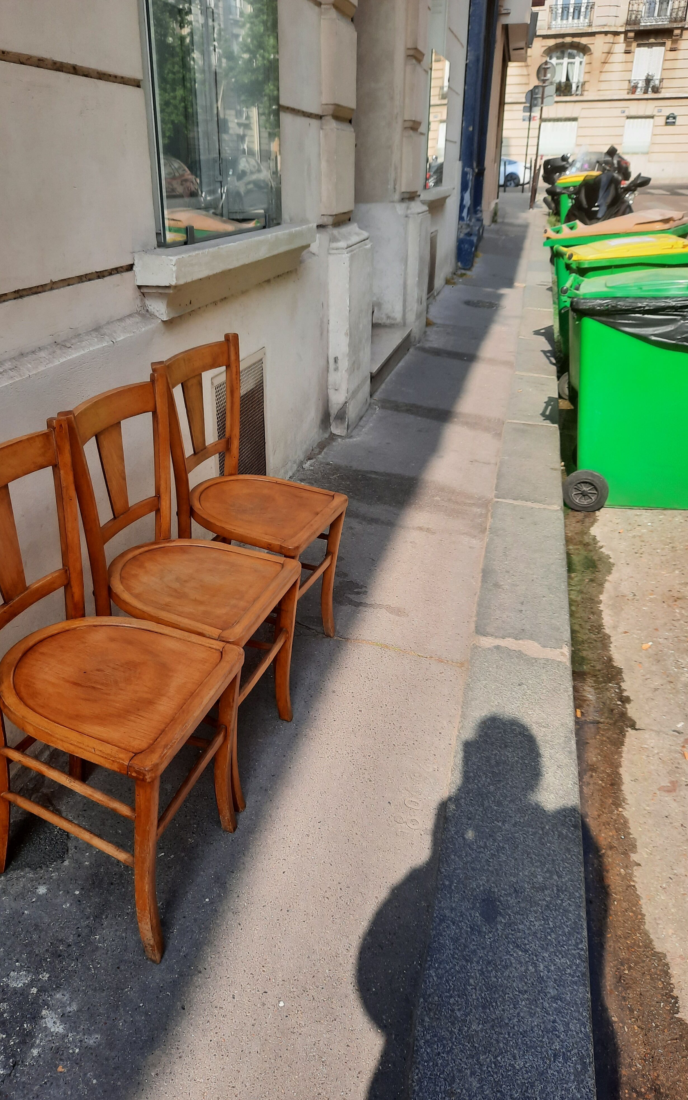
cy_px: 558
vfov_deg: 68.4
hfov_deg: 46.0
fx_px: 810
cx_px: 312
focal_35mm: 27
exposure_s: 1/450
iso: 32
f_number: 2
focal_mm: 4.6
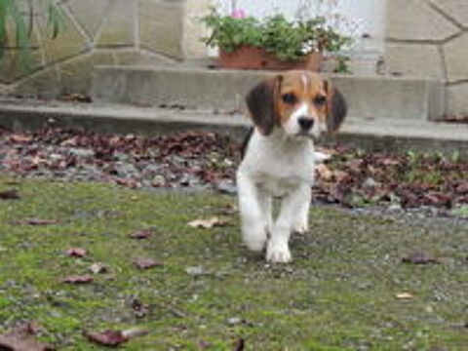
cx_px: 234
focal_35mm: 75
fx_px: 1014
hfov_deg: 26.0
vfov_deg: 19.6
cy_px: 176
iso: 100
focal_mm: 13.3
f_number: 3.9
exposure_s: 1/100
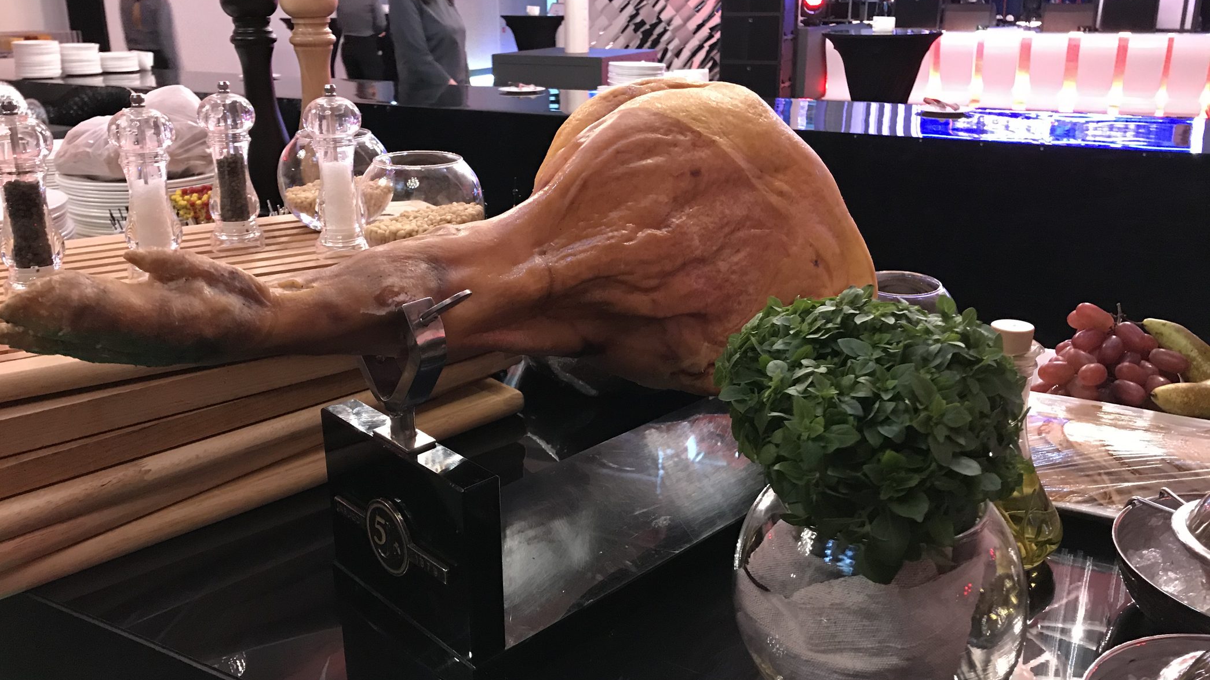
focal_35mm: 31
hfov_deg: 62.6
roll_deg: +0.5
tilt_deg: -16.8
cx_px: 596
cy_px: 304
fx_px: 995
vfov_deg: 37.7
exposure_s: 1/9
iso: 100
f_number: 1.8
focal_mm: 3.99
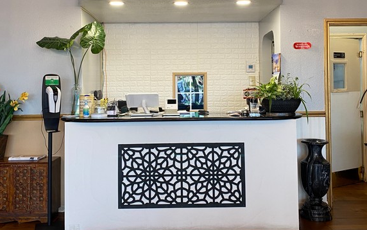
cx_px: 183
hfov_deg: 52.7
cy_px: 82
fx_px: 370
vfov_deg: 34.2
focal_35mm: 37
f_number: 1.8
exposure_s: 1/60
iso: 80
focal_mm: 4.25
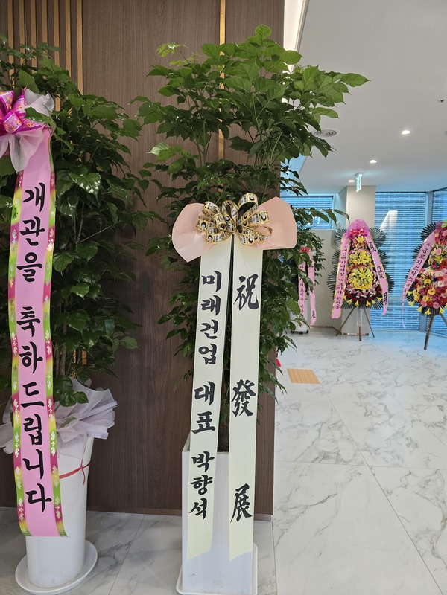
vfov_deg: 73.9
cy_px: 298
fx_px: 396
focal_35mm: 23
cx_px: 224
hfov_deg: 58.9
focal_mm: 6.3
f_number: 1.7
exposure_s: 1/120
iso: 250
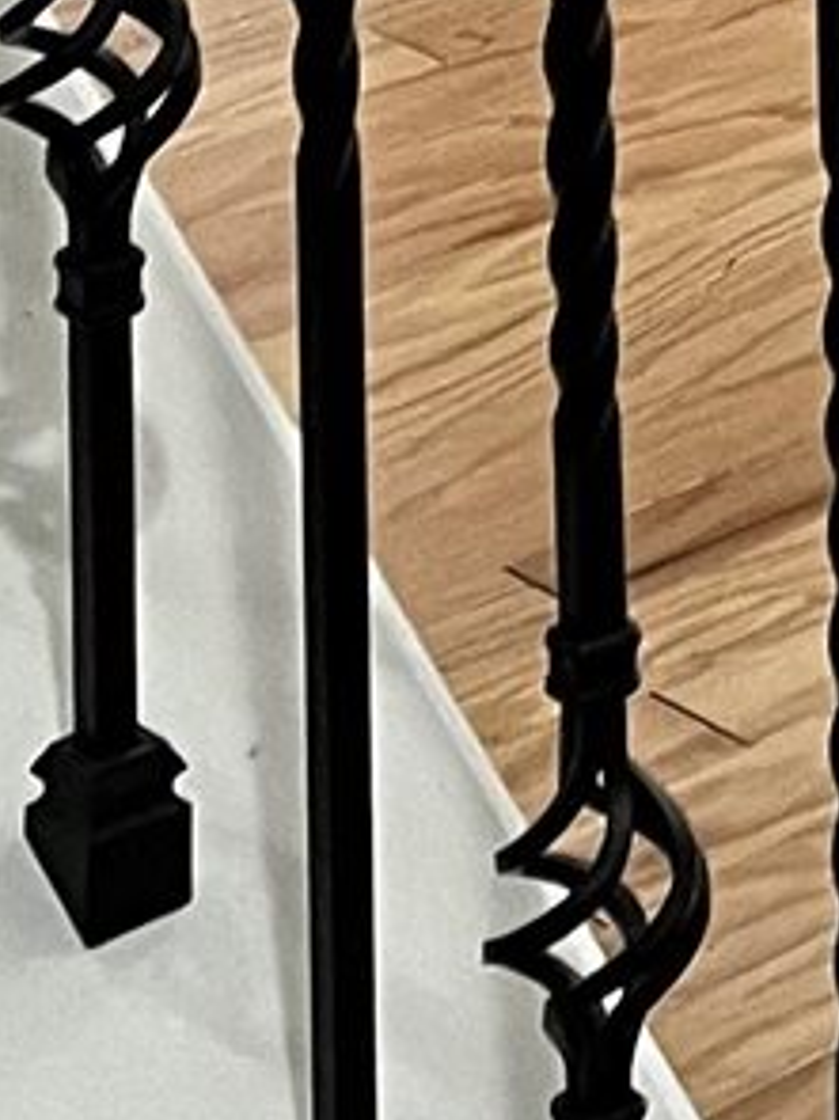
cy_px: -1997
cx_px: 2149
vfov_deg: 8.5
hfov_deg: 6.8
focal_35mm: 203
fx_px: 6565
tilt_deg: -5.9
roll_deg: +0.9
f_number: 1.6
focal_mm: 5.1
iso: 125
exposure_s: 1/60
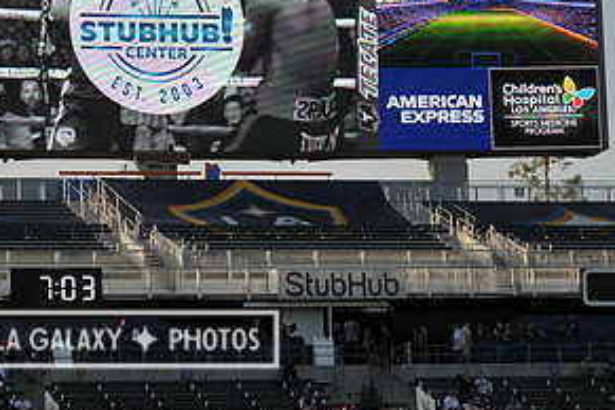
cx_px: 129
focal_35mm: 203
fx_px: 3468
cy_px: 21
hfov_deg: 10.1
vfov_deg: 6.7
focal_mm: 102
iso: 400
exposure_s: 1/500
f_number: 11
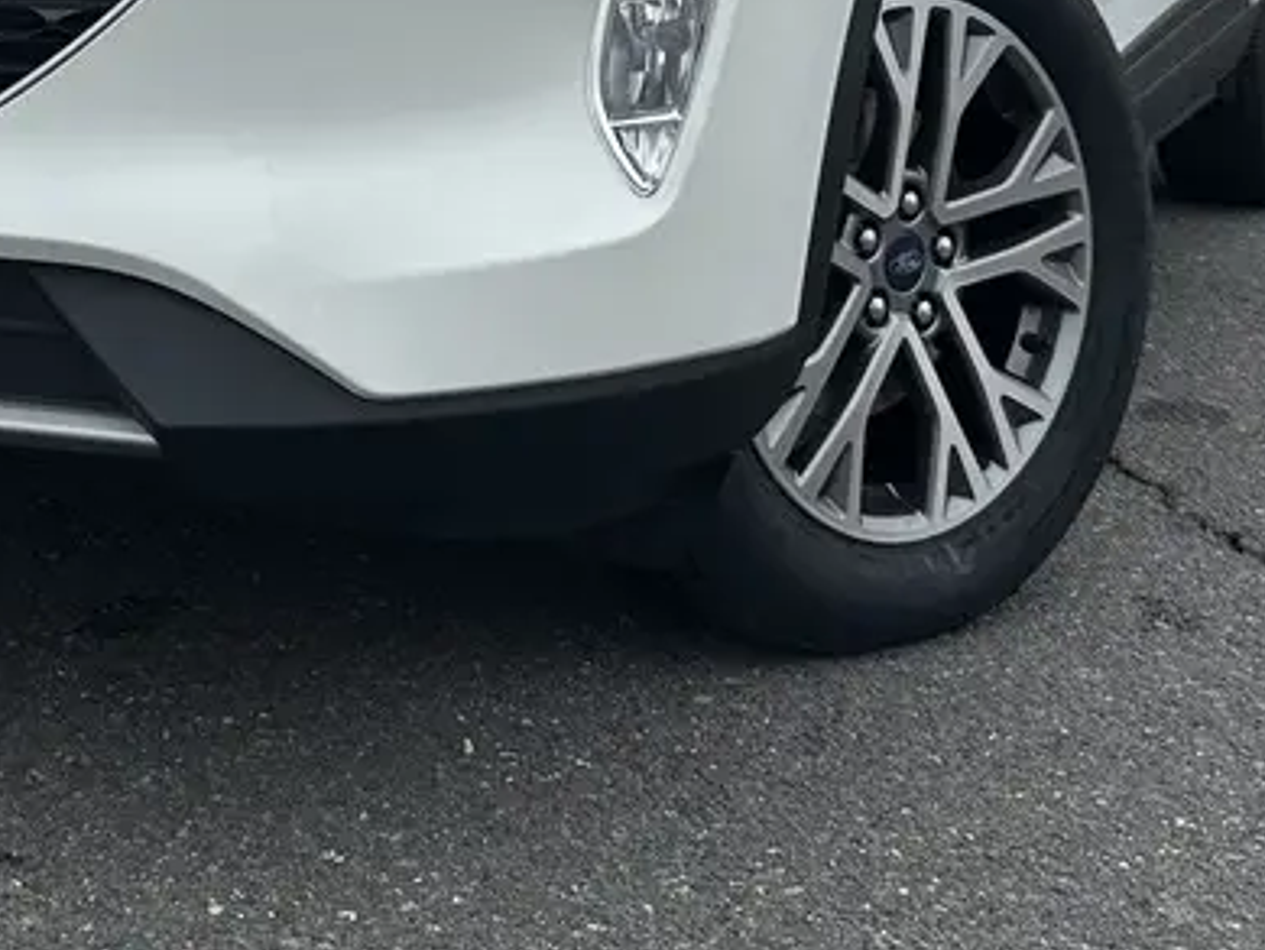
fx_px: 2304
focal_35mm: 63
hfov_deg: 30.3
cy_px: -282
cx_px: 354
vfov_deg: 21.2
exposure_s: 1/3861
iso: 80
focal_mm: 6.86
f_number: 1.78
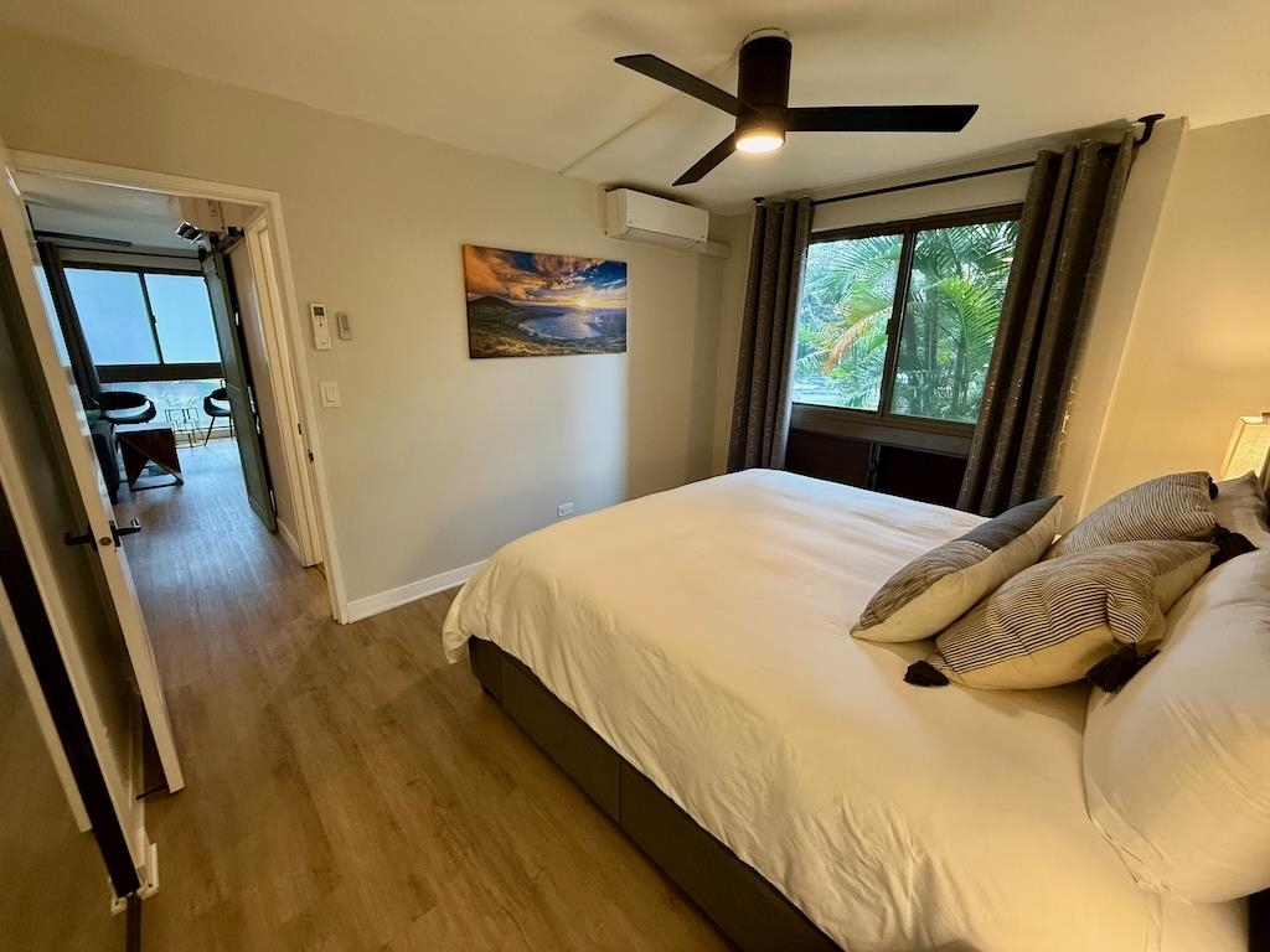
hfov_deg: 102.1
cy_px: 476
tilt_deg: -15.2
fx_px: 514
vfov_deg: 85.7
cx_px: 635
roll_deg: -1.2
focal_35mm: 14
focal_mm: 2.22
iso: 250
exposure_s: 1/60
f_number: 2.2
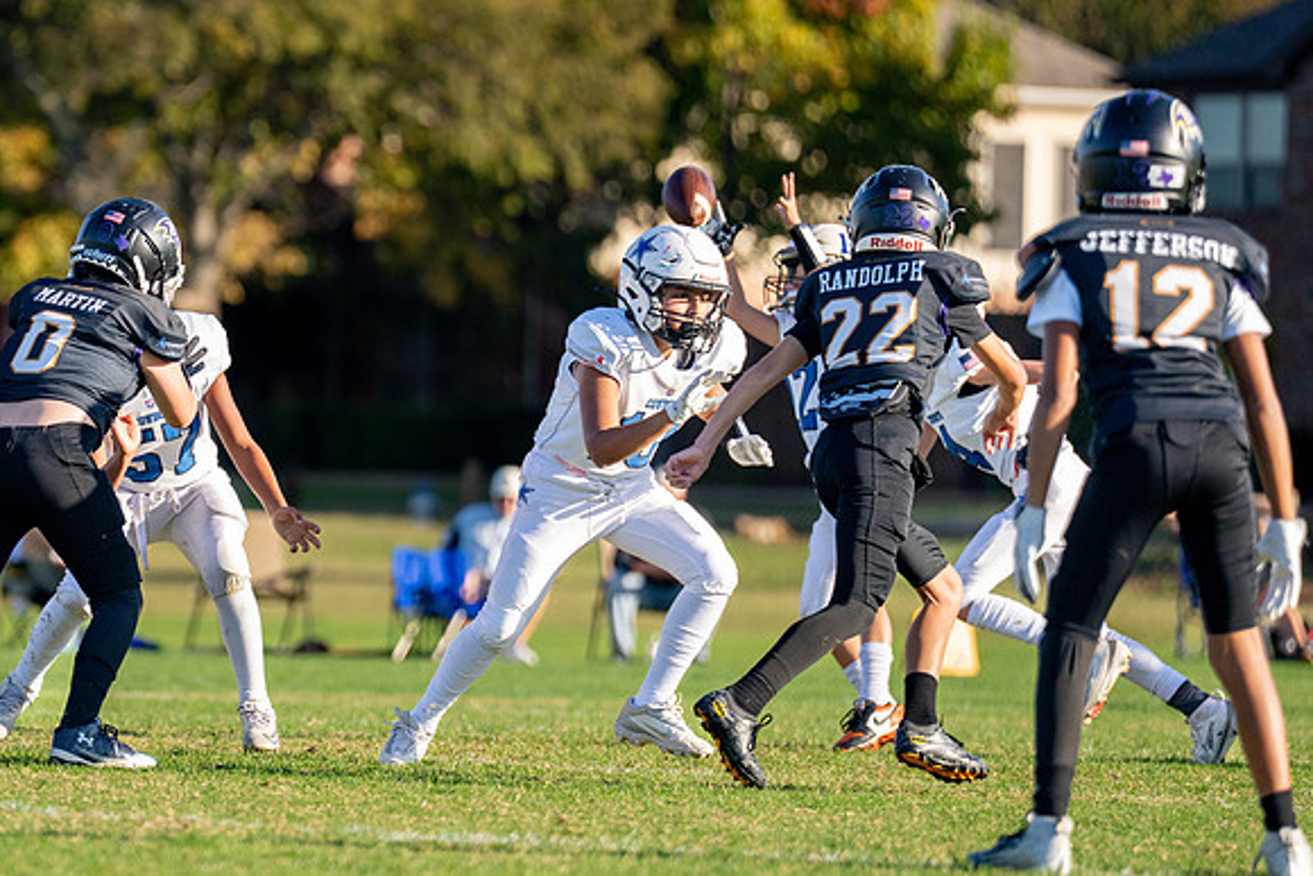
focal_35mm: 351
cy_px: 441
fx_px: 12815
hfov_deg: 5.9
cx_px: 171
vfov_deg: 3.9
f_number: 2.8
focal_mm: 200
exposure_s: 1/4000
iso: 400
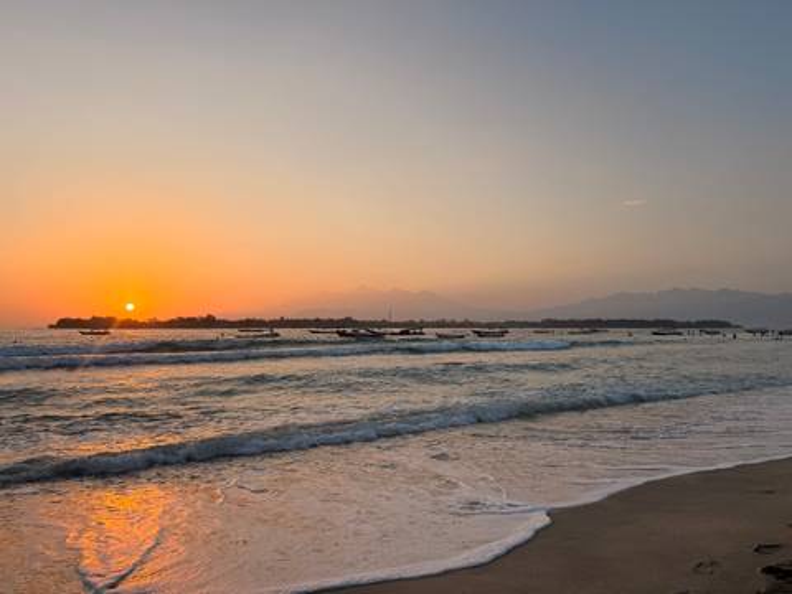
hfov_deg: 71.6
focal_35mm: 24
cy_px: 297
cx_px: 396
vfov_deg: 56.8
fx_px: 549
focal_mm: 6.76
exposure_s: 1/2445
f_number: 1.78
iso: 100
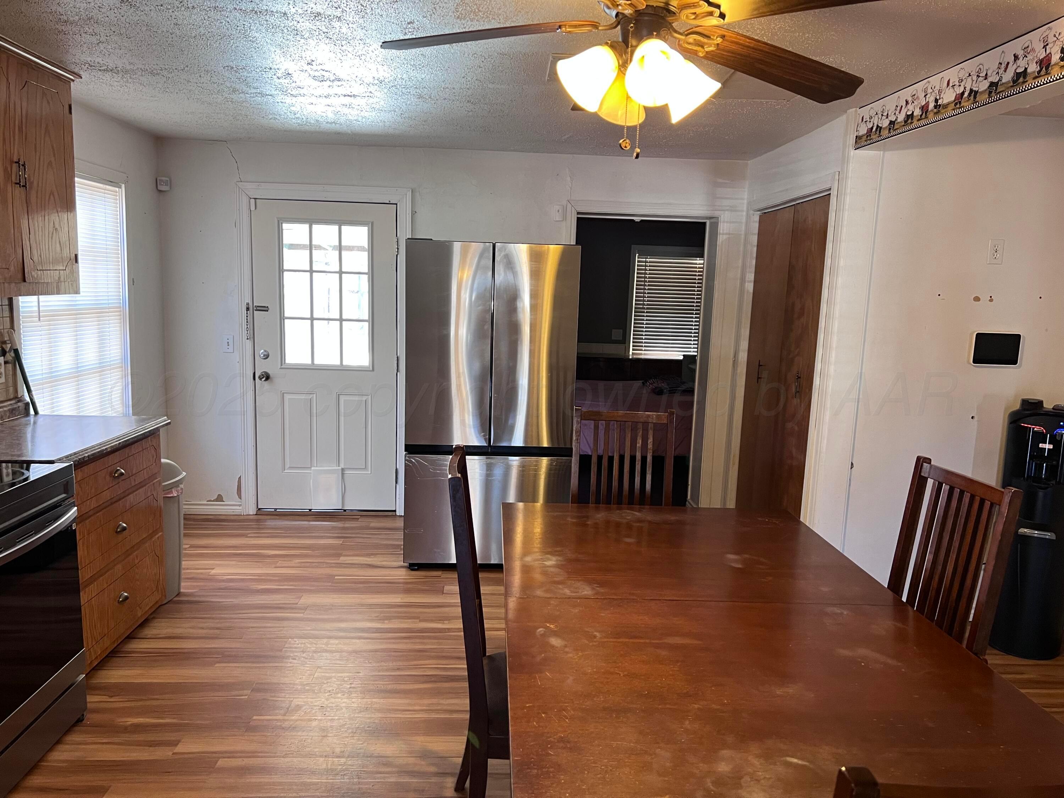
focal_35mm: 26
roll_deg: -2.1
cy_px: 399
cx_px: 532
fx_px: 799
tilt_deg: -8.4
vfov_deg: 53.1
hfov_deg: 67.3
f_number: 1.5
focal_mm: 5.7
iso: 125
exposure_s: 1/60
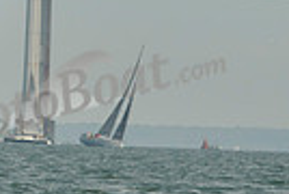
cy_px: 14
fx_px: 6951
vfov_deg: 1.6
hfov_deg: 2.4
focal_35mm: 864
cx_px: -188
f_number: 9
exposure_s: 1/1000
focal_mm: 200
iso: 280
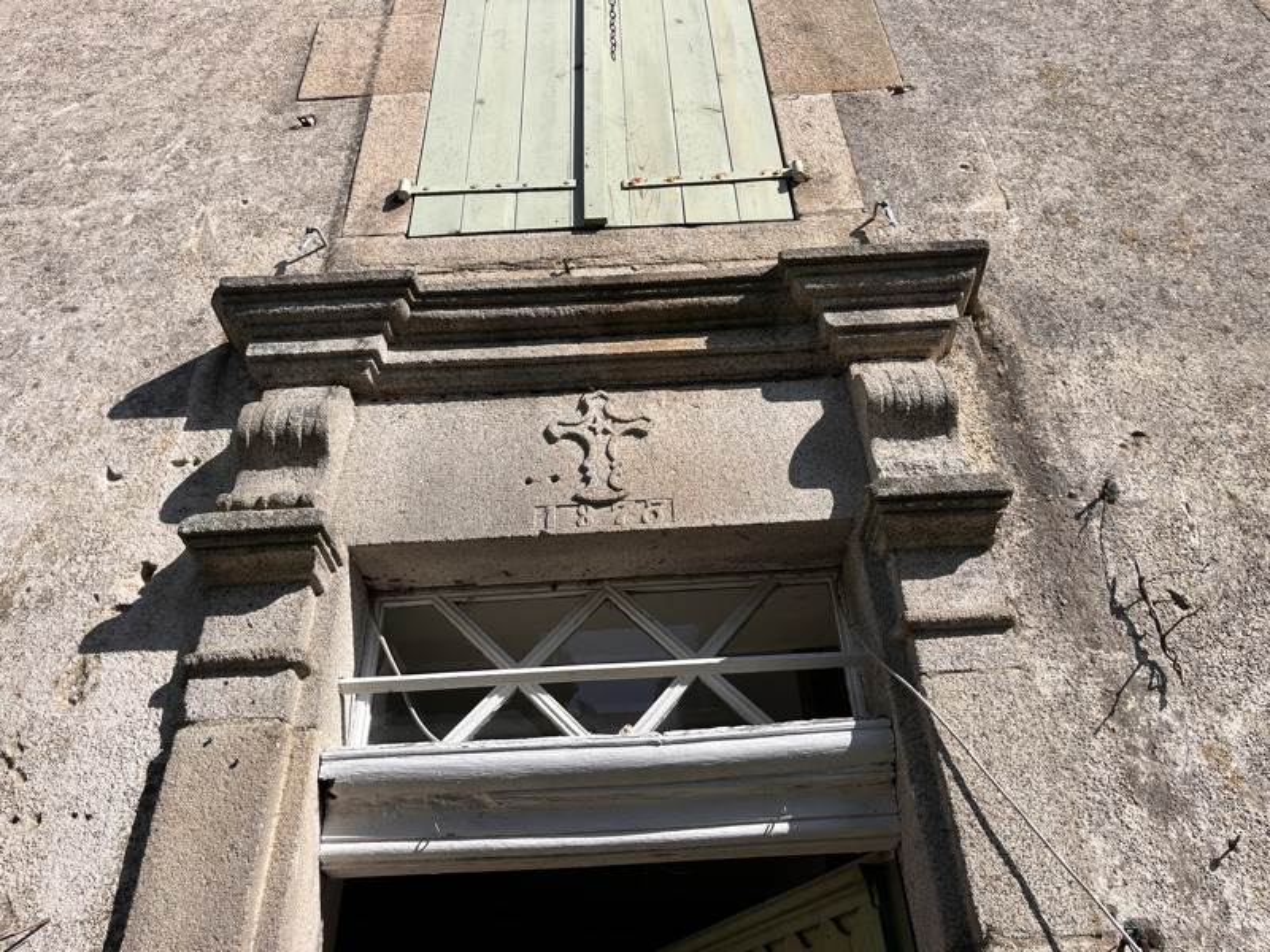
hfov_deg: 67.3
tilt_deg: +37.4
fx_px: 954
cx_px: 635
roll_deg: +3.9
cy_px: 476
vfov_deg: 53.1
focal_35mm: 26
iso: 50
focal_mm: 5.1
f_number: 1.6
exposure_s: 1/3745
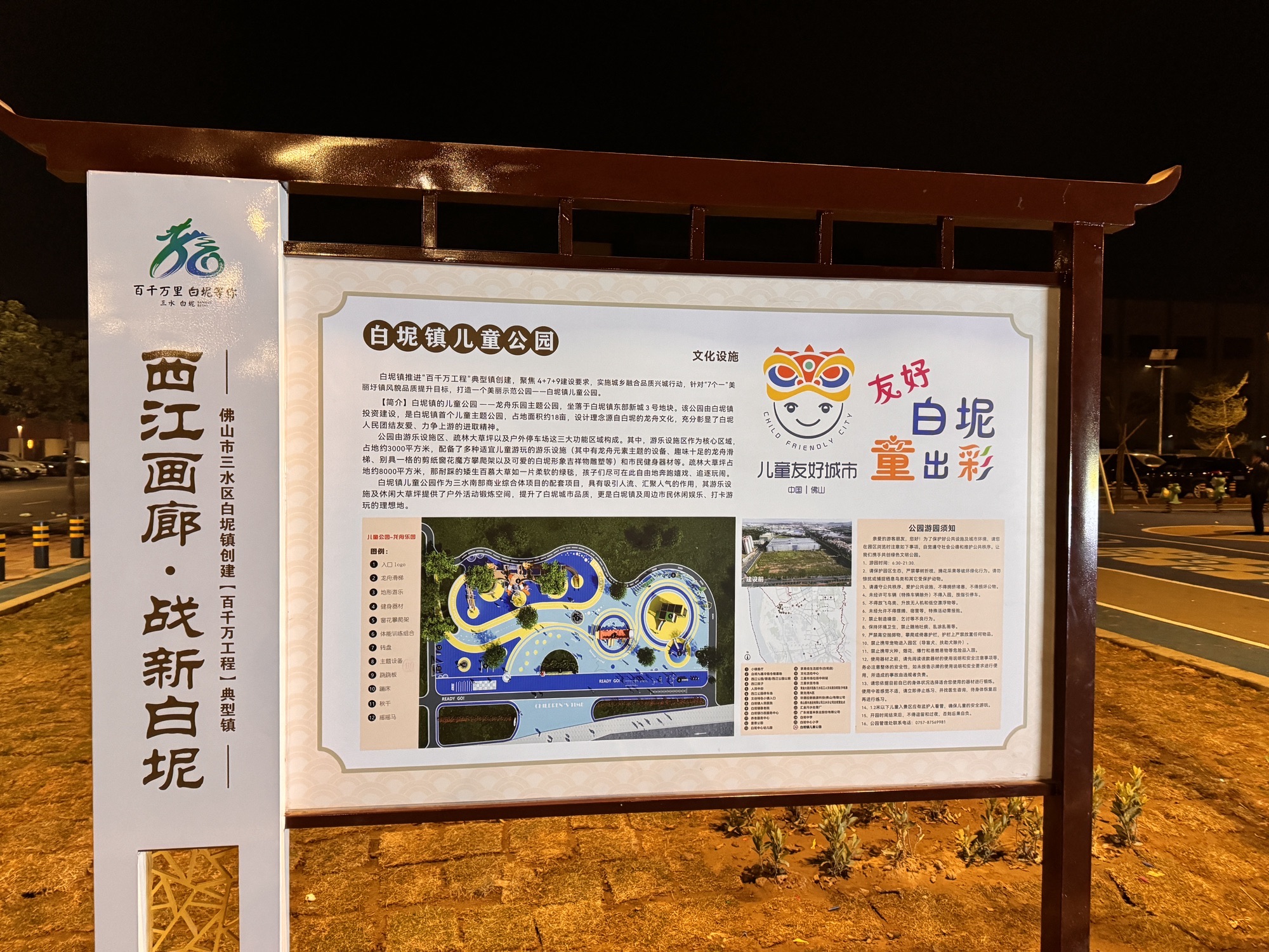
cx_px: 634
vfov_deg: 56.8
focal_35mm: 24
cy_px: 476
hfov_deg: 71.6
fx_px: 880
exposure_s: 1/51
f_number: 1.78
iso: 800
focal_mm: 6.86
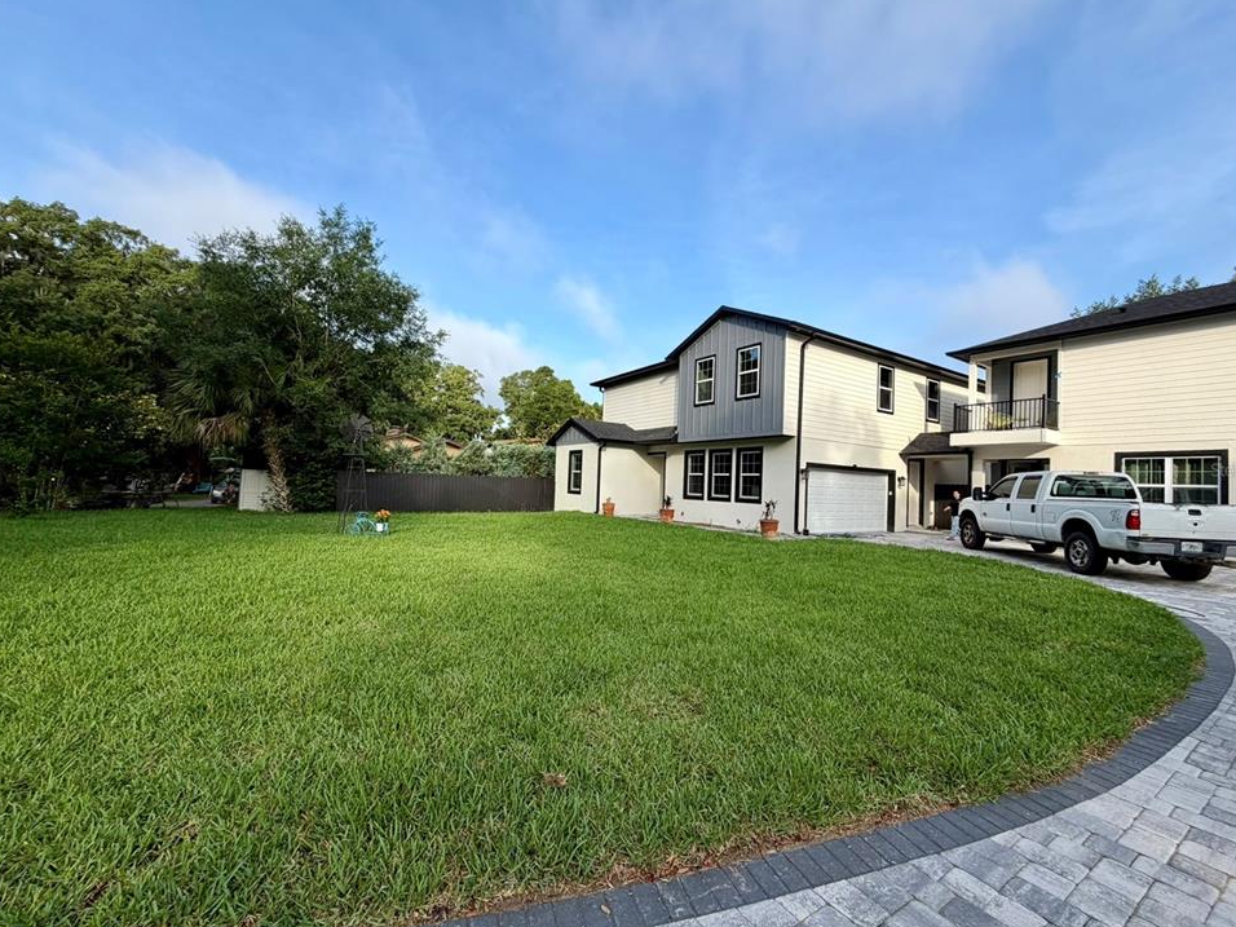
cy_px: 469
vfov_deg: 81.7
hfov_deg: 98.2
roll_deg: -3.2
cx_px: 627
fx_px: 536
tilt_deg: +1.0
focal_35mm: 15
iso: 40
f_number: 2.2
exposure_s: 1/694
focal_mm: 2.22
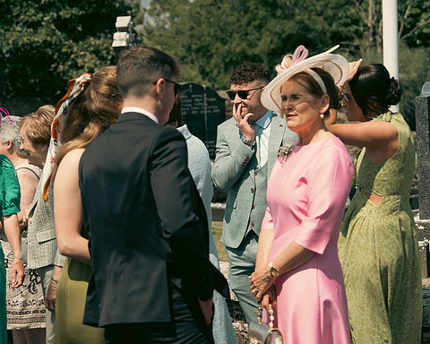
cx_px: 206
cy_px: 172
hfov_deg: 16.2
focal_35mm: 119
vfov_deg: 13.0
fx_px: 1514
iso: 125
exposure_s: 1/1600
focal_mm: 70
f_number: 3.5
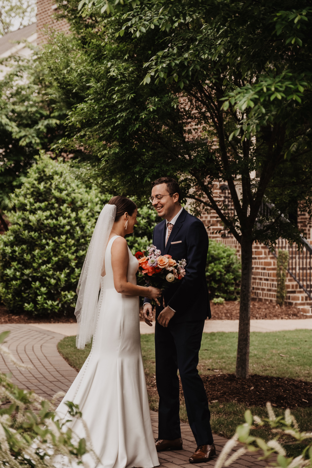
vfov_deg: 24.5
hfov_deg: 16.5
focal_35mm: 83
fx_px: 1079
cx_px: 156
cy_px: 234
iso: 320
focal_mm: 55
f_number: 2.8
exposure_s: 1/1000
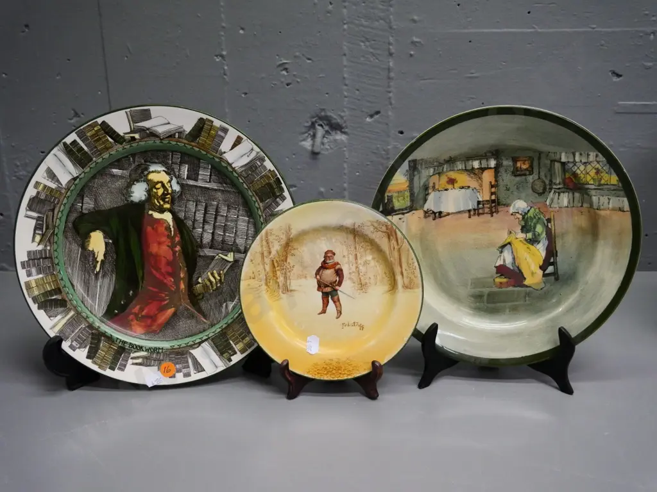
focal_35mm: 36
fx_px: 683
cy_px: 246
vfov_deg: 39.7
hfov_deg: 51.4
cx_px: 328
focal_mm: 18
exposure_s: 1/250
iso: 3200
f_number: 5
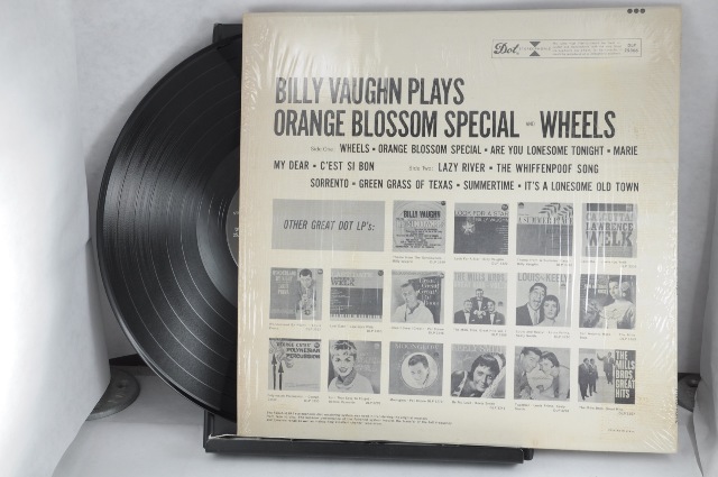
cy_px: 238
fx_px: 1135
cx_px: 359
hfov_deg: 35.1
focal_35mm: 57
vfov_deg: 23.7
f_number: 8
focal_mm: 38
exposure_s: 1/60
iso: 200
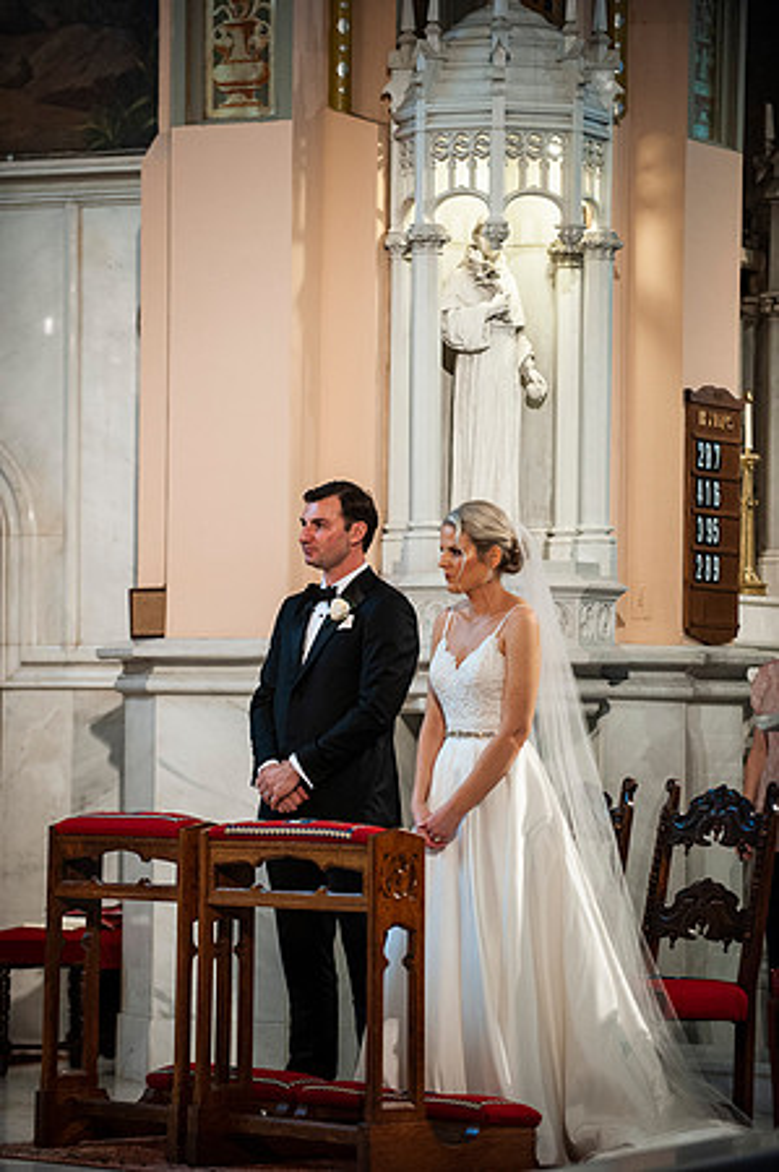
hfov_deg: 9.8
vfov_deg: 14.7
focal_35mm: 140
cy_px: 586
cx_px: 390
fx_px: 4554
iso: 1600
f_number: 2.8
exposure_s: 1/200
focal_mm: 140
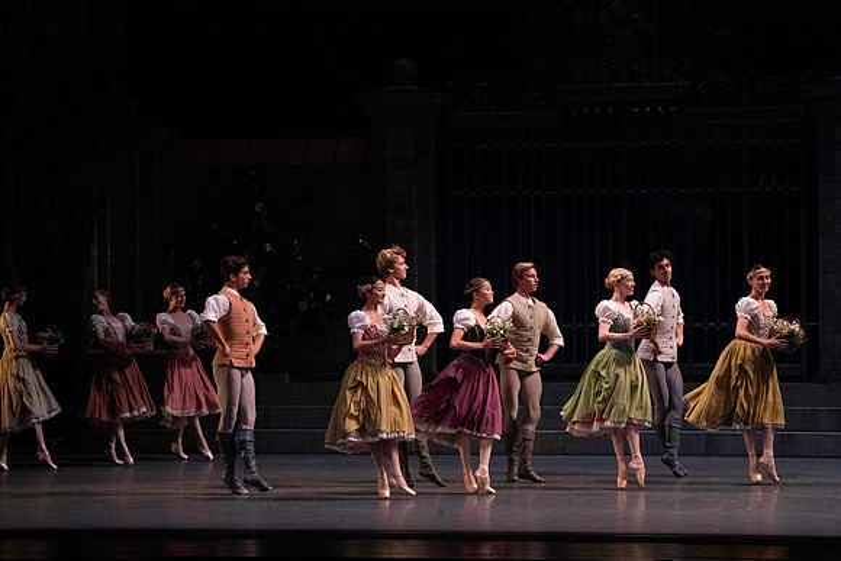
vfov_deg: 10.2
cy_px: 280
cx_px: 420
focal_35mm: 134
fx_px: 3131
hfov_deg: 15.3
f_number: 13
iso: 16000
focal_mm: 134
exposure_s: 1/400
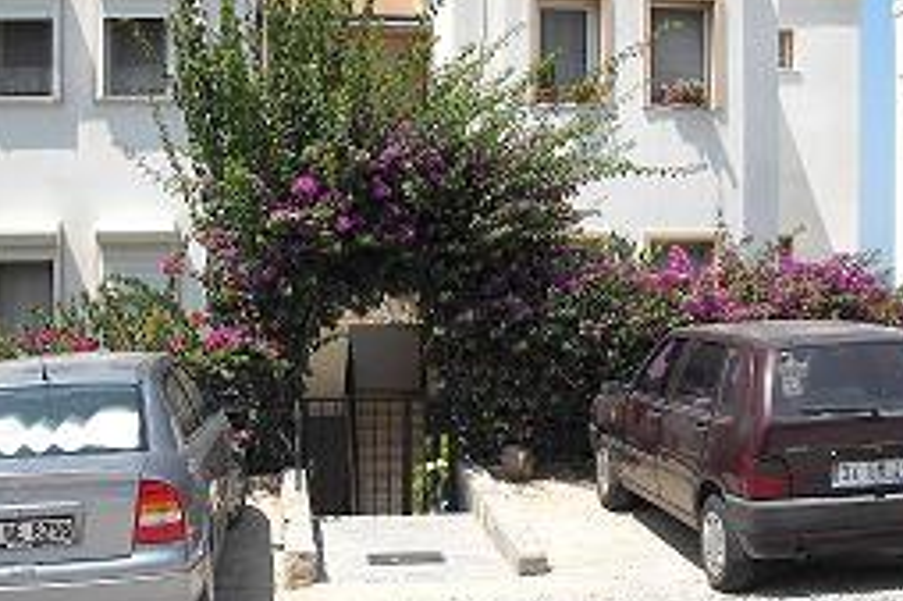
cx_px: 384
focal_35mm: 55
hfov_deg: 36.2
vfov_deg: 24.5
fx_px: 1379
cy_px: 359
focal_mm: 5.7
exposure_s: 1/209
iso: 64
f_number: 5.6
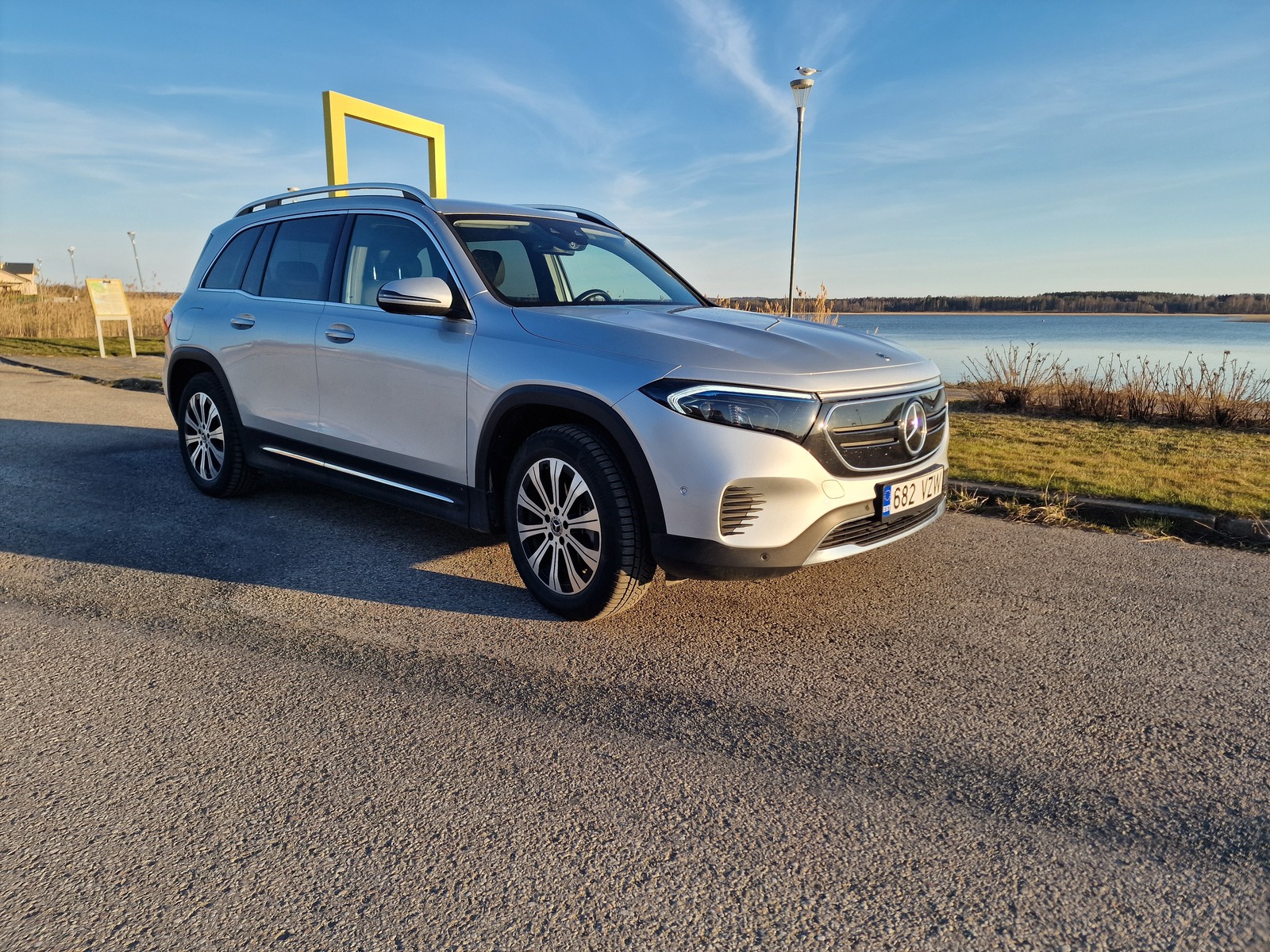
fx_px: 844
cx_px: 635
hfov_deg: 73.9
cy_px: 476
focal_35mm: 23
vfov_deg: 58.9
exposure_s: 1/453
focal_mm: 6.4
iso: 50
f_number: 1.8
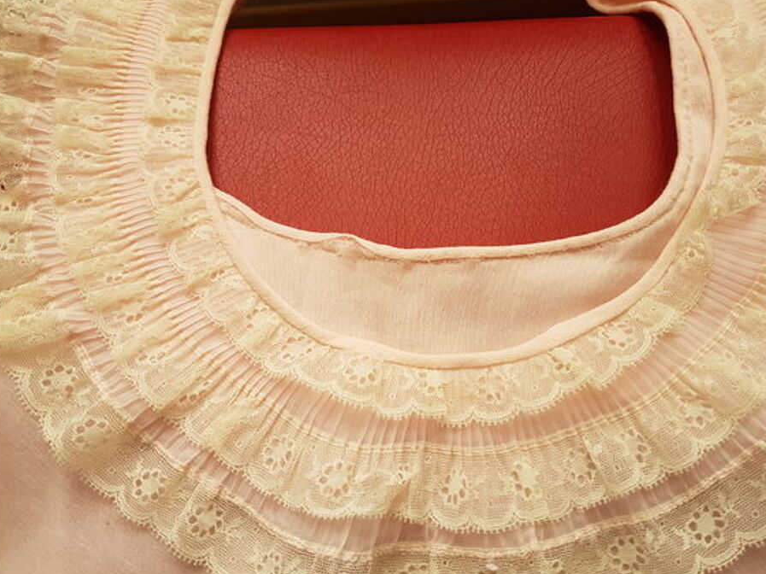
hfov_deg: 61.6
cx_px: 414
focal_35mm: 29
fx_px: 641
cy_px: 276
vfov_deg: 48.2
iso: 80
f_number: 1.7
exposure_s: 1/100
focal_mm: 4.2
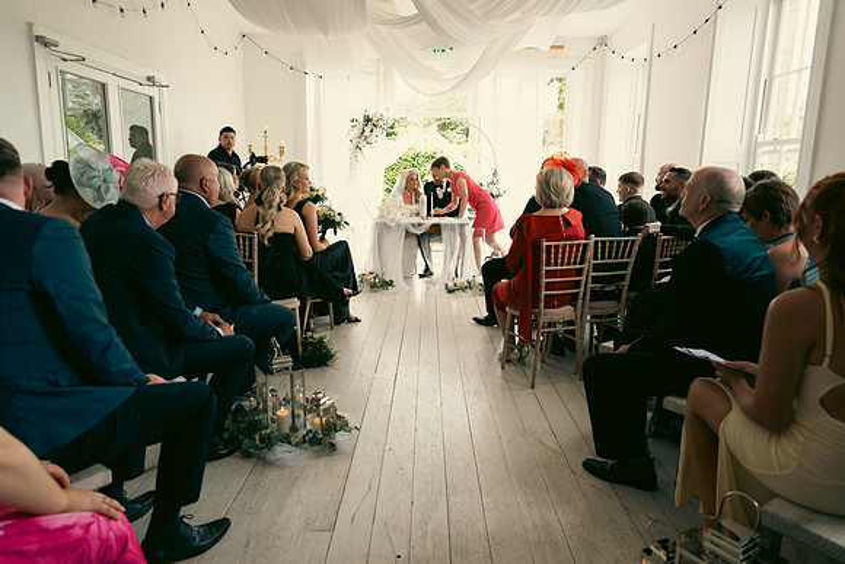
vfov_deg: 53.2
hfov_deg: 73.7
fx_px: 563
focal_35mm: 24
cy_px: 282
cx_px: 422
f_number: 3.5
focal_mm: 24
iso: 200
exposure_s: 1/160
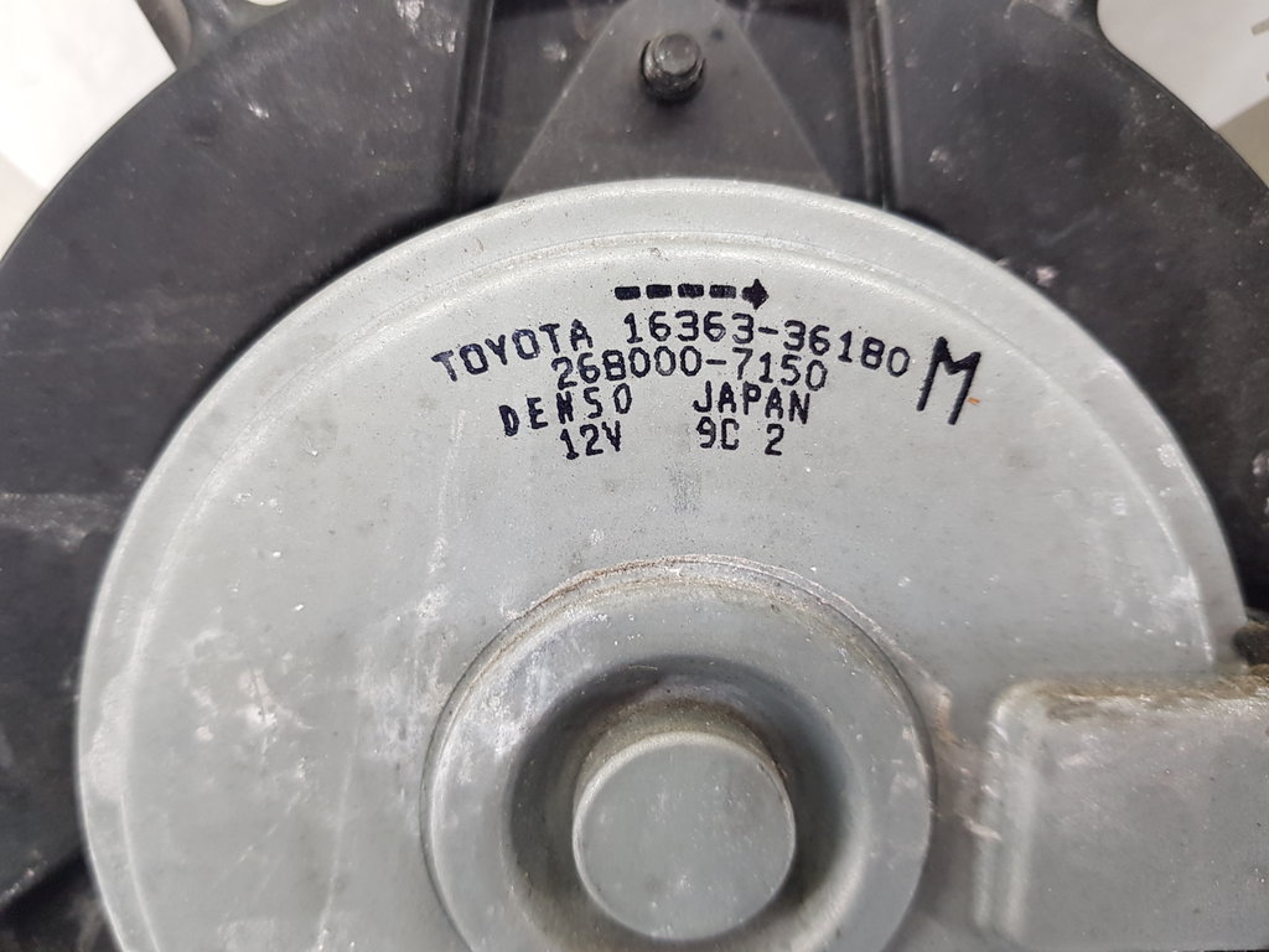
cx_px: 634
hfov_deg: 67.3
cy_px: 476
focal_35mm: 26
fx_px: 953
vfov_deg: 53.1
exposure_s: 1/50
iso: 100
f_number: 1.7
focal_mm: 4.2
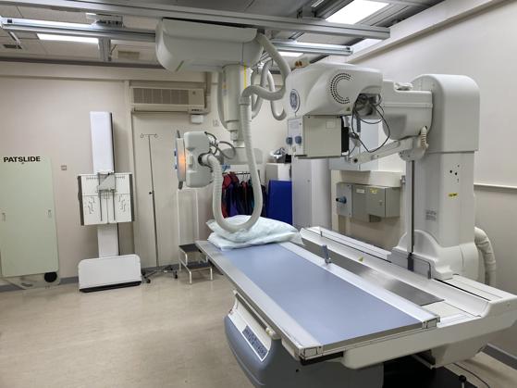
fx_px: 388
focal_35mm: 26
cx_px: 258
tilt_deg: -5.4
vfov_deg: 53.0
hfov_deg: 67.3
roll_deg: +1.3
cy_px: 194
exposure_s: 1/100
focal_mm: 4.25
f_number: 1.8
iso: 64
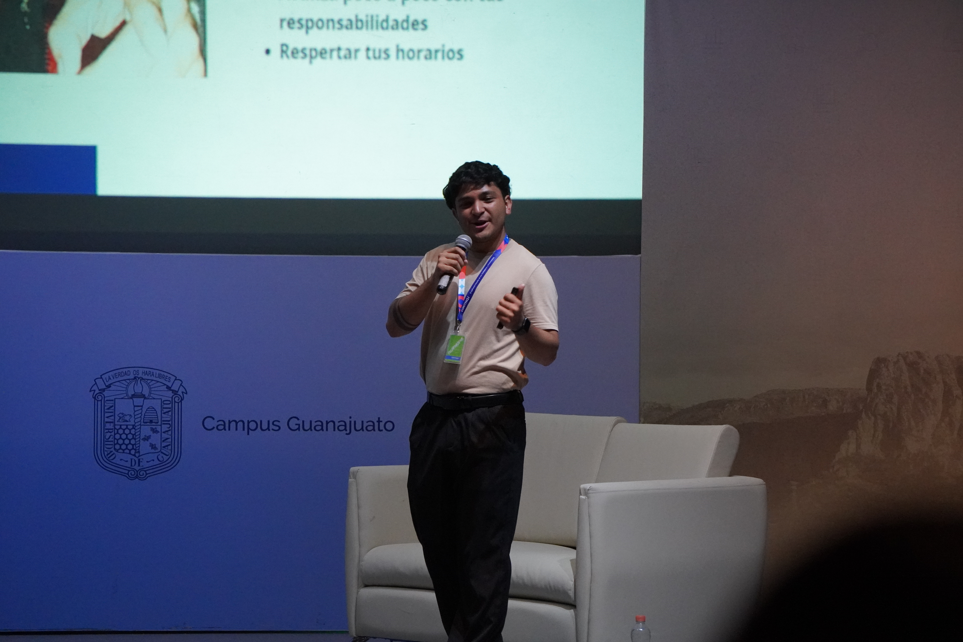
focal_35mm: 194
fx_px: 5176
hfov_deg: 10.6
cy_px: 321
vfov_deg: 7.1
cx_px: 482
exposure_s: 1/200
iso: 5000
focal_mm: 129
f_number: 5.6
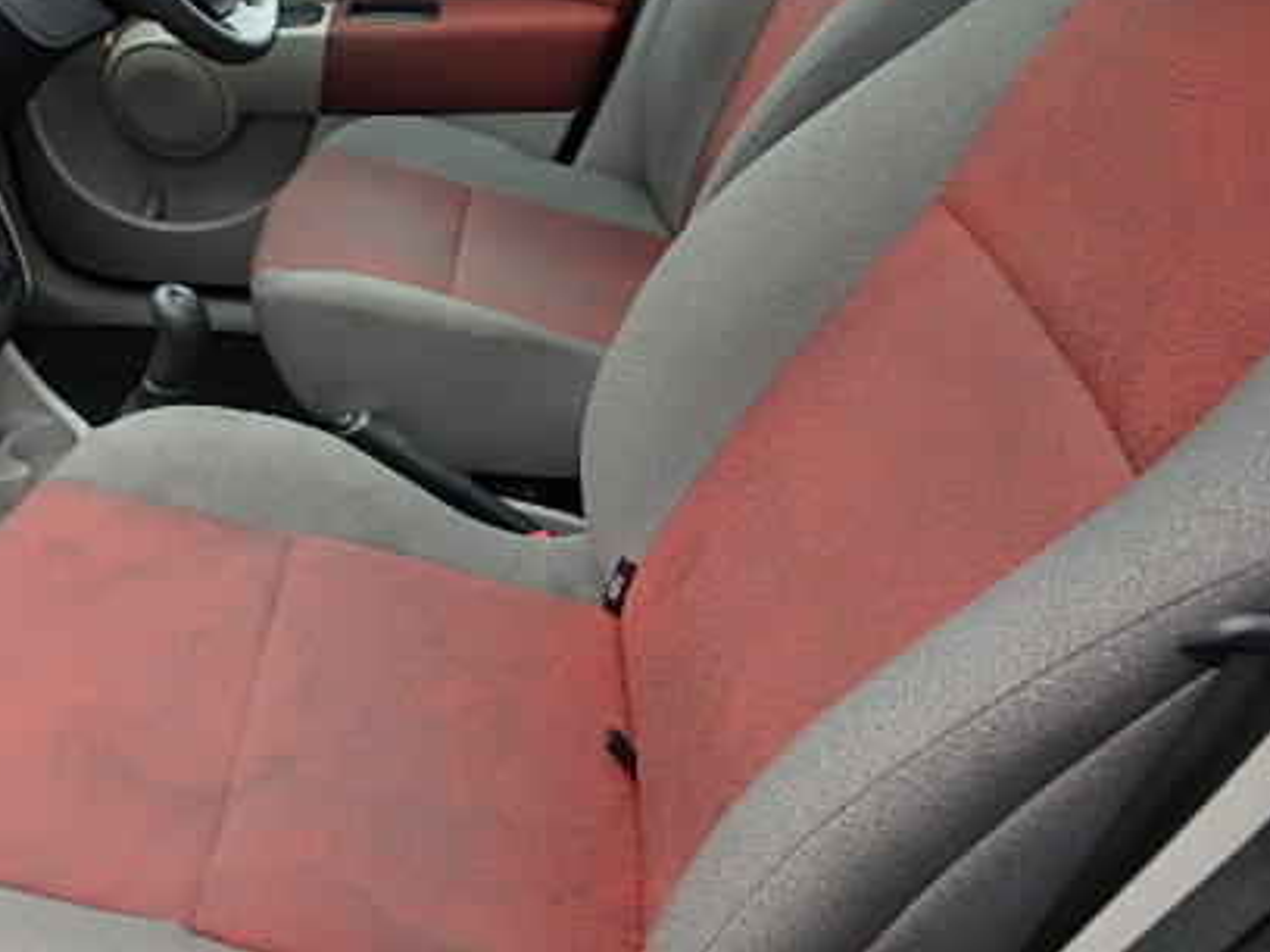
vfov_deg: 42.1
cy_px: 281
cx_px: 396
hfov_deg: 54.0
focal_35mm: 33
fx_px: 1210
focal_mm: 3.7
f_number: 3.5
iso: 200
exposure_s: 1/50
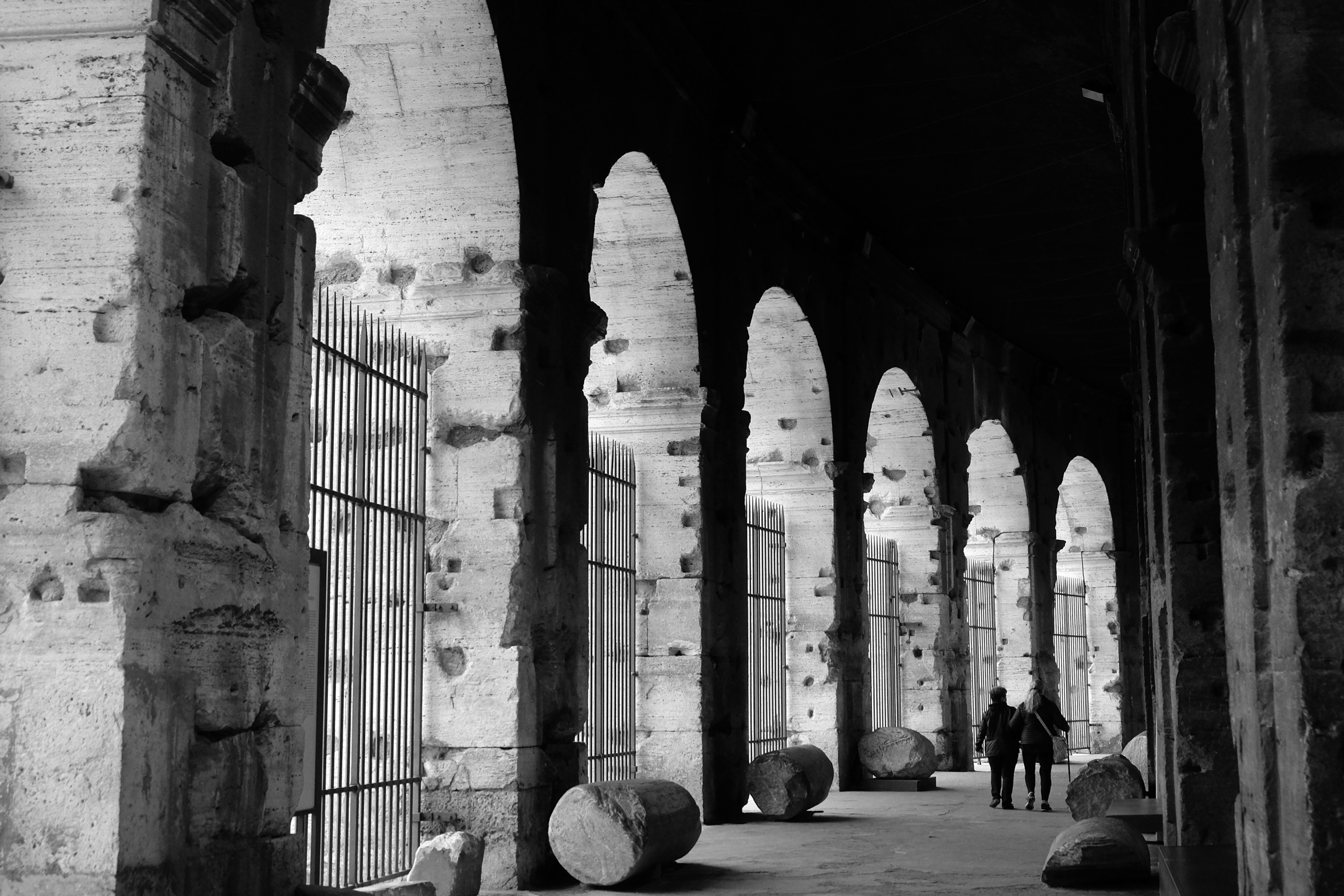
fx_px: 1755
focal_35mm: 47
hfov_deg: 41.9
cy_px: 448
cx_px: 672
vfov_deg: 28.6
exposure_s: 1/200
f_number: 4
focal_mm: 31.5
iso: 1250
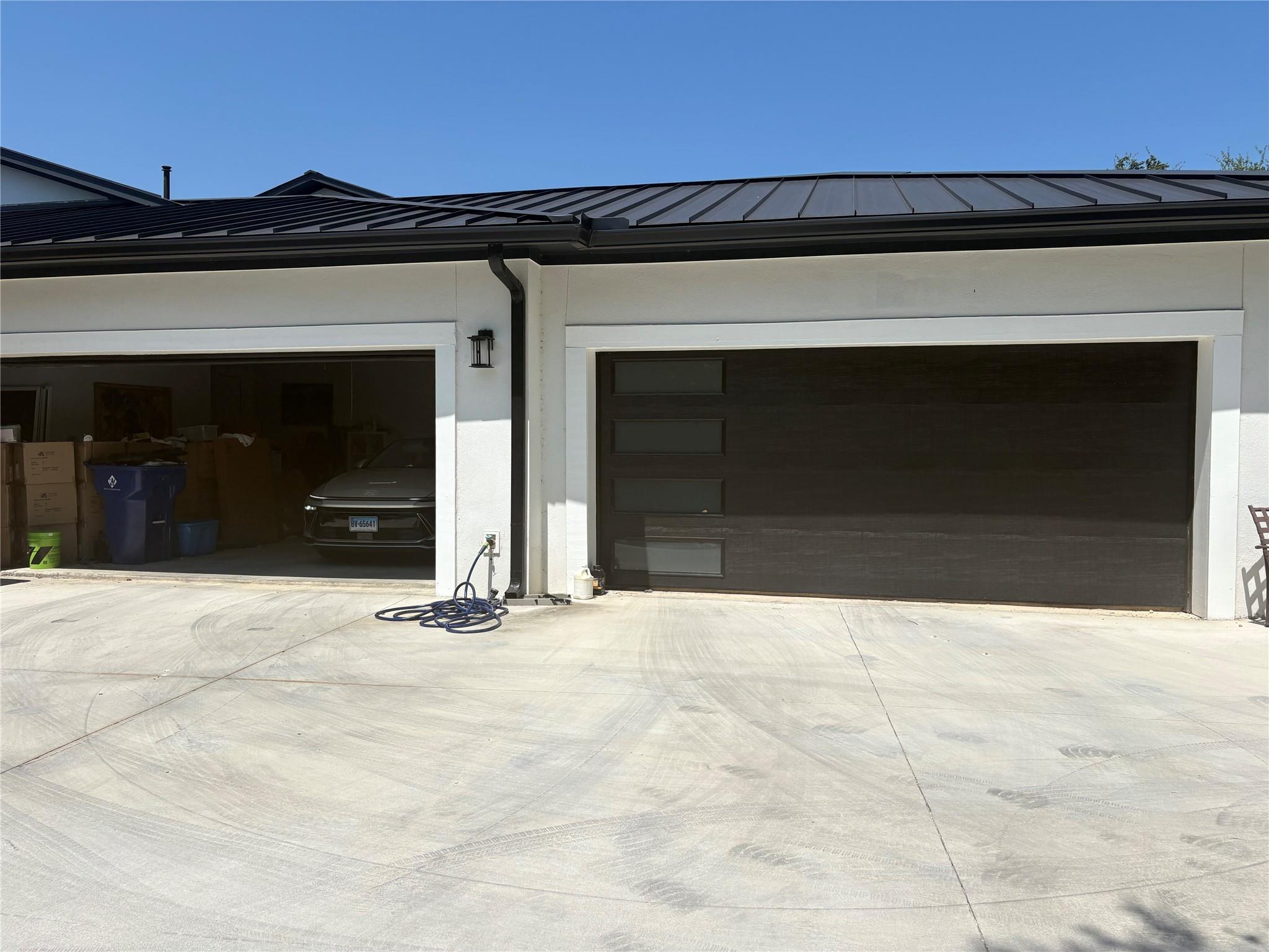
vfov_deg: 53.1
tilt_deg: -0.9
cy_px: 476
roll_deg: +0.1
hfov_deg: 67.3
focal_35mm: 26
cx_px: 634
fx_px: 953
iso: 50
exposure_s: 1/6329
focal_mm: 5.96
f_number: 1.6
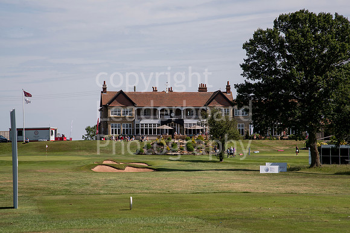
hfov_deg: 17.1
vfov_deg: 11.4
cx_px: 175
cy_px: 116
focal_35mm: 120
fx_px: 1167
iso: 500
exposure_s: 1/500
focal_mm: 120
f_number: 8
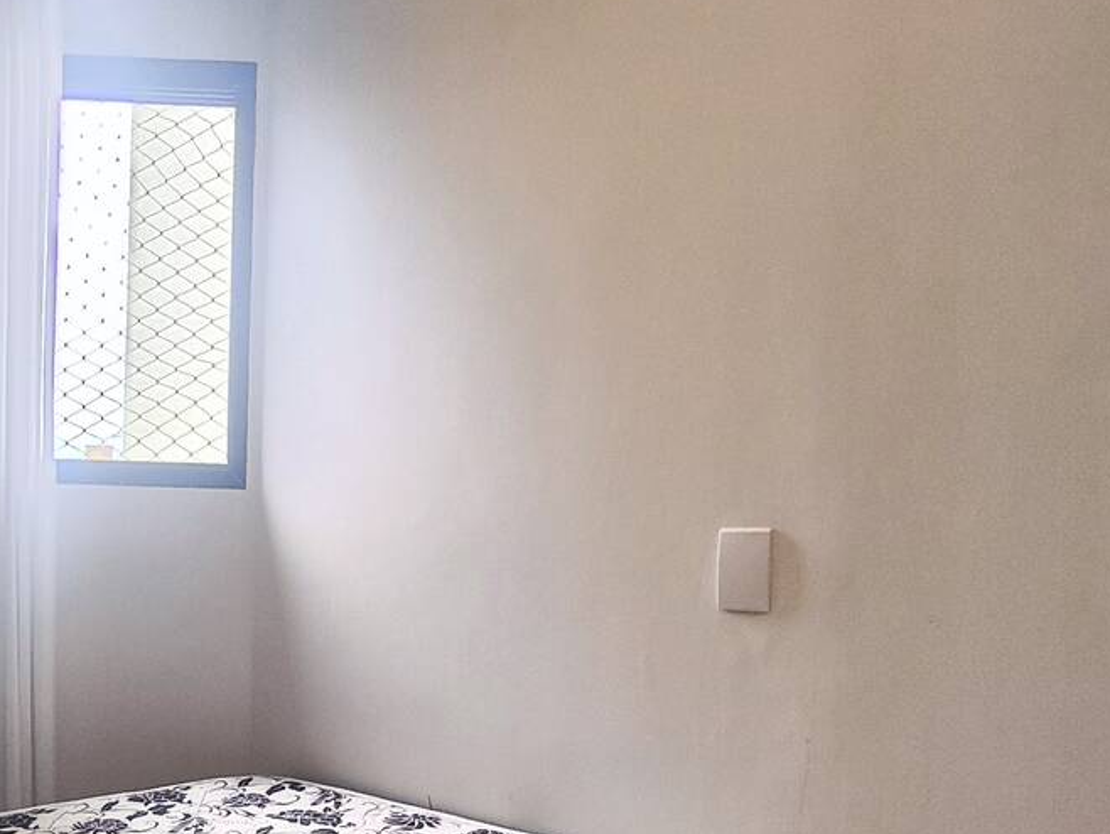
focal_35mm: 35
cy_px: 564
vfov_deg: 40.2
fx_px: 1123
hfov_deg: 52.5
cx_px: 498
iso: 100
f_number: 2.2
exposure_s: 1/120
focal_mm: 1.65
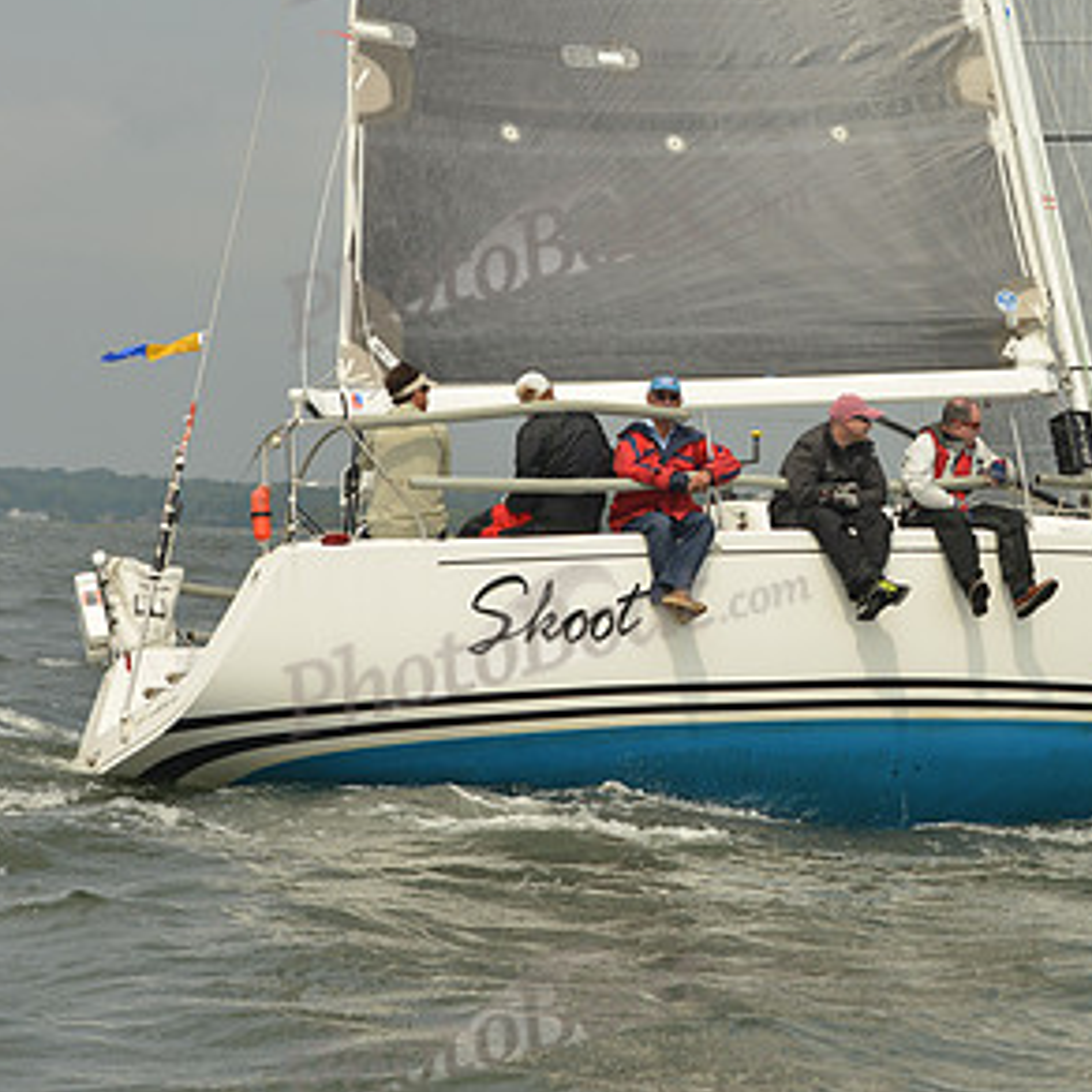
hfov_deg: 14.6
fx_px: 4211
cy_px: 395
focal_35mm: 118
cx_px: 1006
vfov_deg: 14.8
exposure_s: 1/1250
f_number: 9
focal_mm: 70
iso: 320
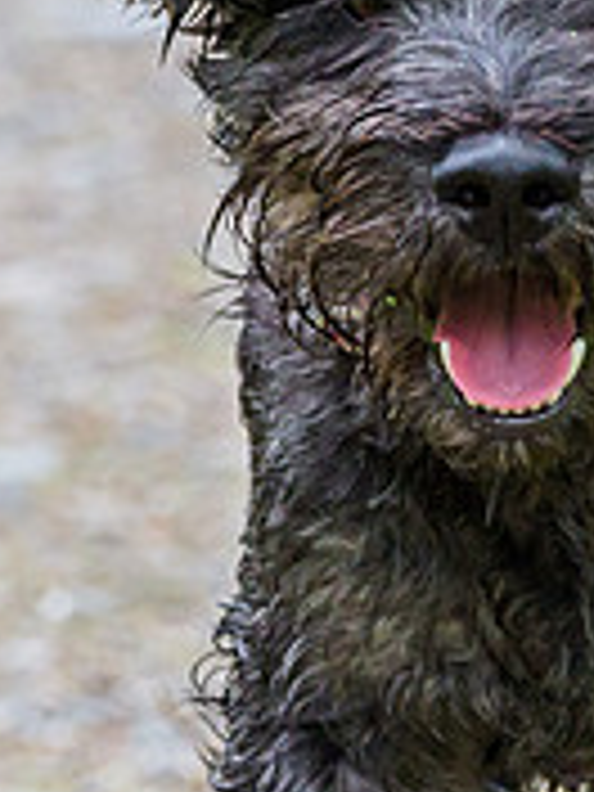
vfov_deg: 1.0
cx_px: 436
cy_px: 356
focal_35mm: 2053
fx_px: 46972
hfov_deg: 0.7
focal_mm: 300
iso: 1000
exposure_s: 1/800
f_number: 4.5
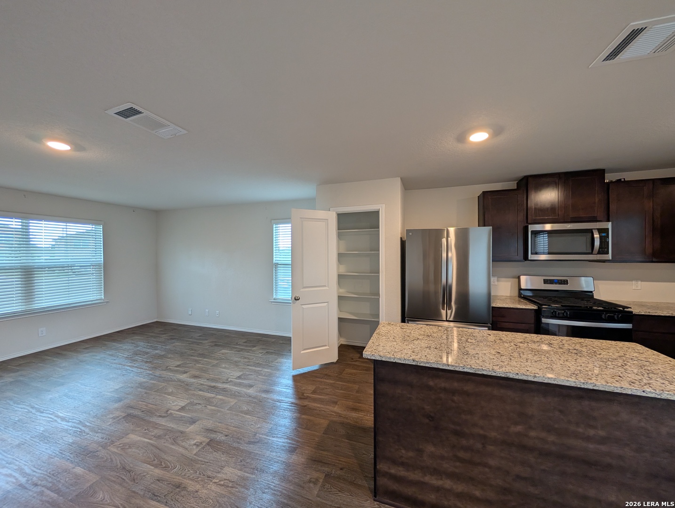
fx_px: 234
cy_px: 254
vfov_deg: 94.7
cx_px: 338
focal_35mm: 12
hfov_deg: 110.5
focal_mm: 2.02
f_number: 1.7
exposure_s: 1/60
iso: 93
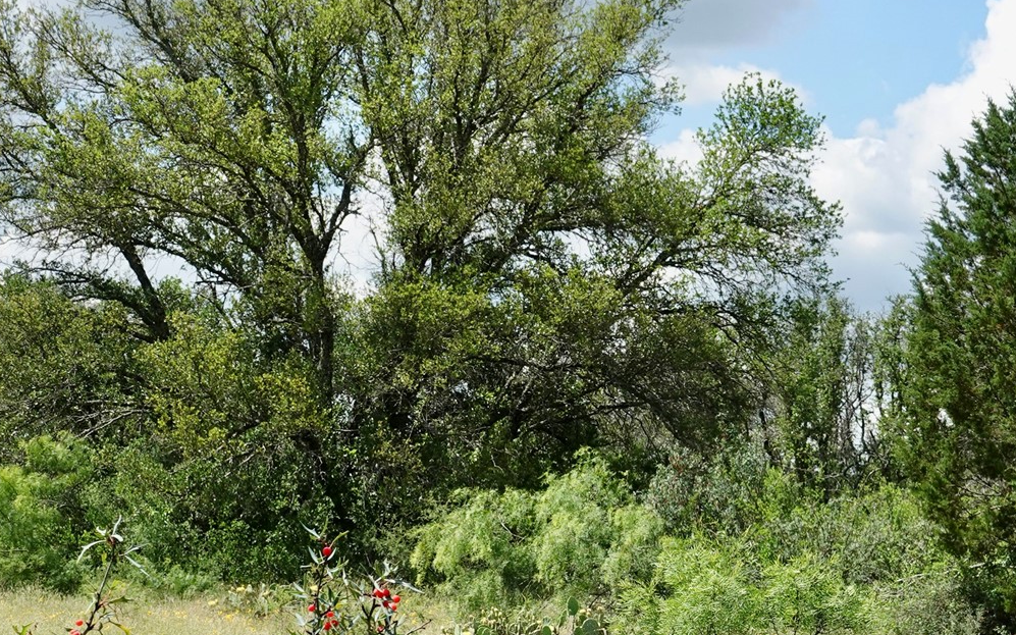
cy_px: 555
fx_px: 3073
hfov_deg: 18.6
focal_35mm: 111
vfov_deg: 11.7
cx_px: 814
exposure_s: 1/640
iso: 100
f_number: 4
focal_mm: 18.21
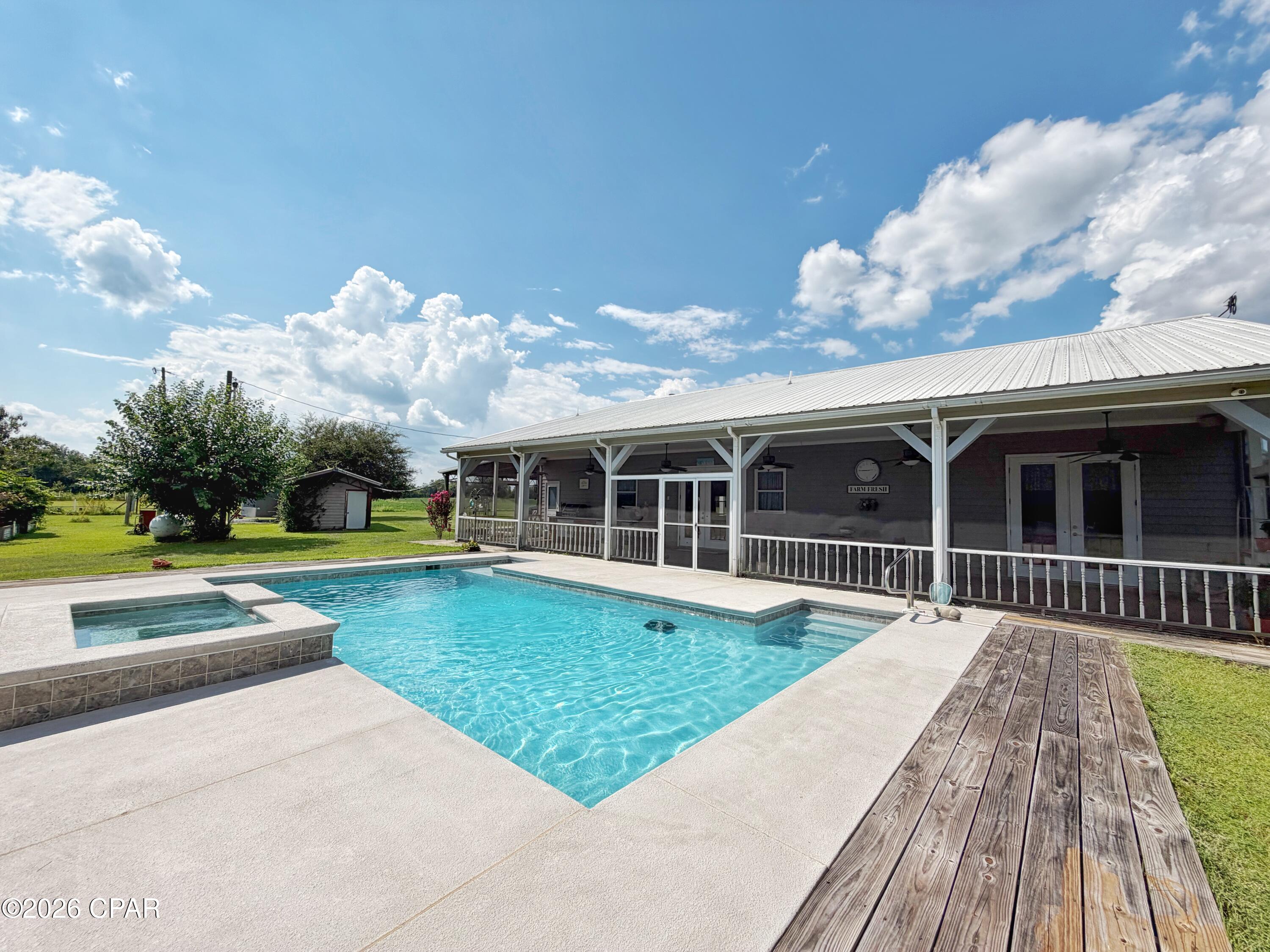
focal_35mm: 14
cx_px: 635
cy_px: 476
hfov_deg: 102.1
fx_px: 514
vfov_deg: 85.7
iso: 20
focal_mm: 2.22
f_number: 2.2
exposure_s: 1/1534
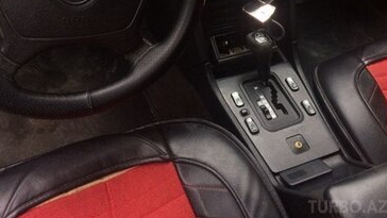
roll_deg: -6.0
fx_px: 441
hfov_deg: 47.3
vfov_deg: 25.2
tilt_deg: -33.7
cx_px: 196
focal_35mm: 43
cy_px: -38
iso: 80
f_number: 2.2
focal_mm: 4.15
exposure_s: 1/33
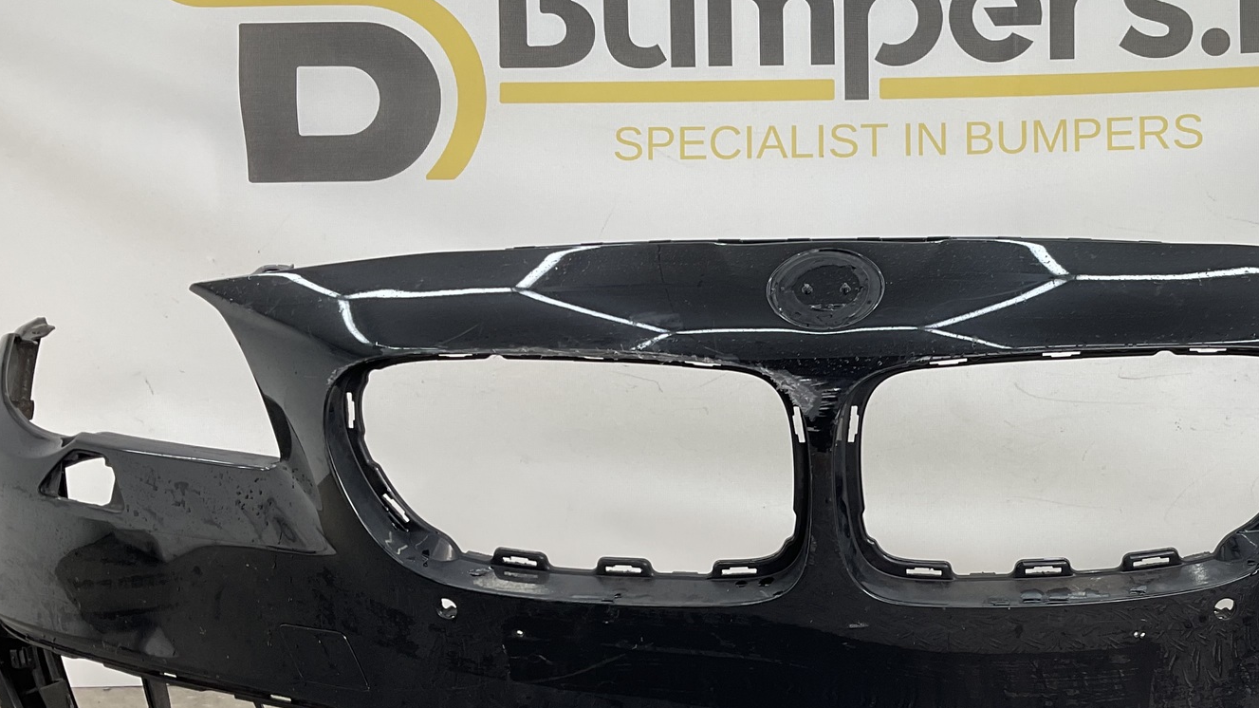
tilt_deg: -6.3
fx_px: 1602
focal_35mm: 48
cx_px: 883
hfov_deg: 42.1
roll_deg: -0.4
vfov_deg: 24.8
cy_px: 467
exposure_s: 1/122
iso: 16
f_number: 1.8
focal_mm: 3
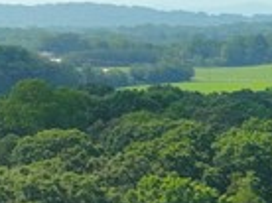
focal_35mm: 178
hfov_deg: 8.5
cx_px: 920
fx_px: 1396
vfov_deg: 8.0
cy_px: 373
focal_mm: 12.29
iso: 100
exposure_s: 1/200
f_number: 2.8
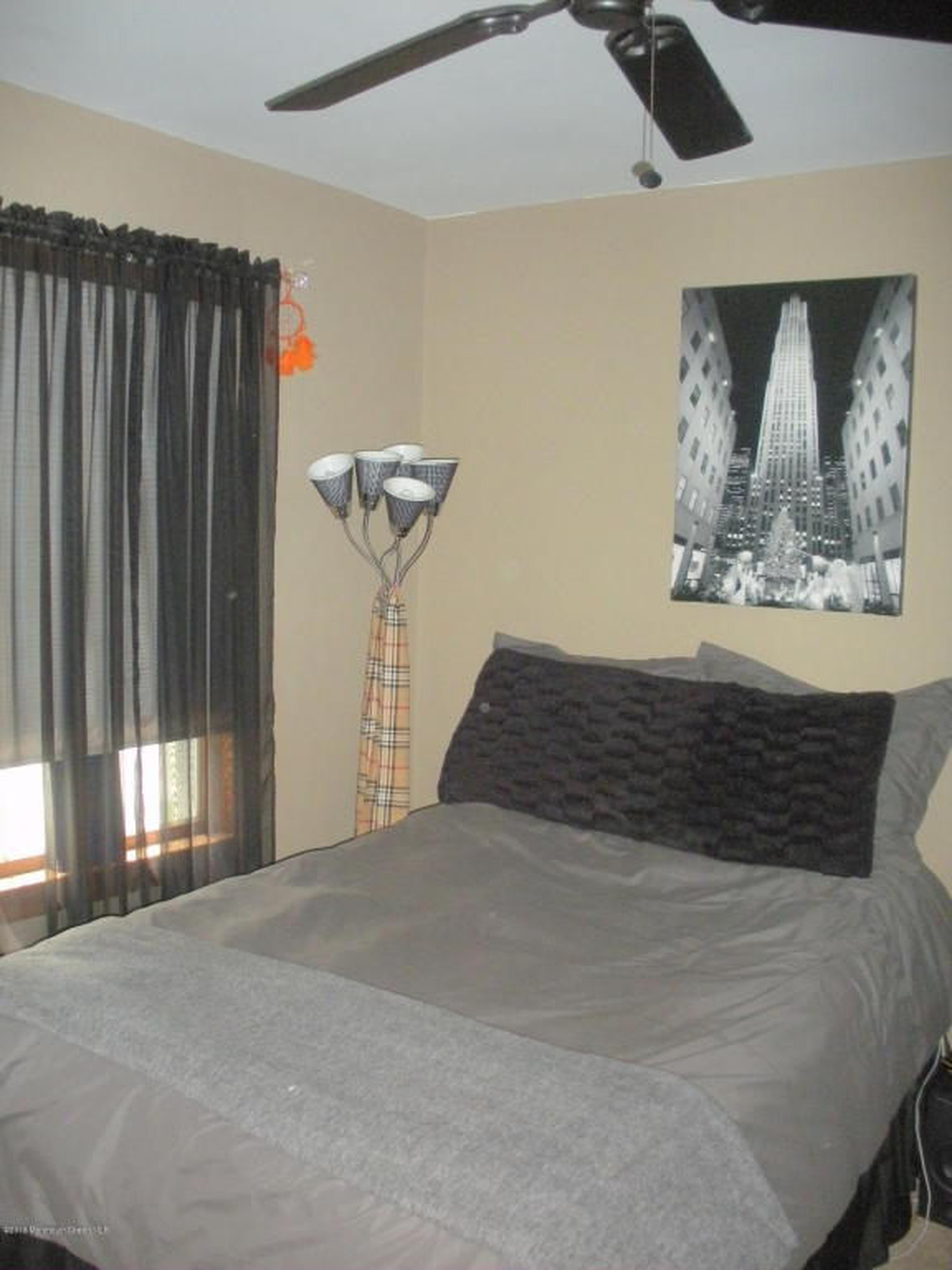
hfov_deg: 40.7
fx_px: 1283
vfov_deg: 52.6
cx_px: 476
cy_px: 635
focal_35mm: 35
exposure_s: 1/60
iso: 461
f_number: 3.5
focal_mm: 6.3
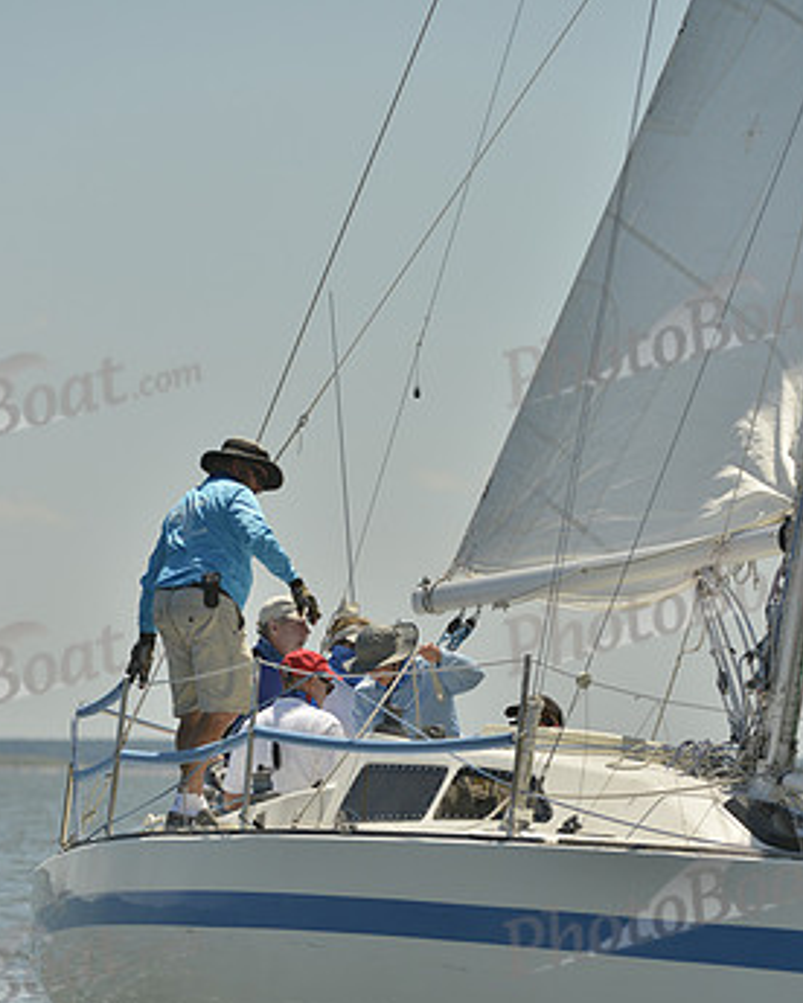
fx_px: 9387
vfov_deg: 6.1
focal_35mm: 316
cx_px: 353
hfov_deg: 4.9
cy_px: 794
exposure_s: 1/1600
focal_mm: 200
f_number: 5.6
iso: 200
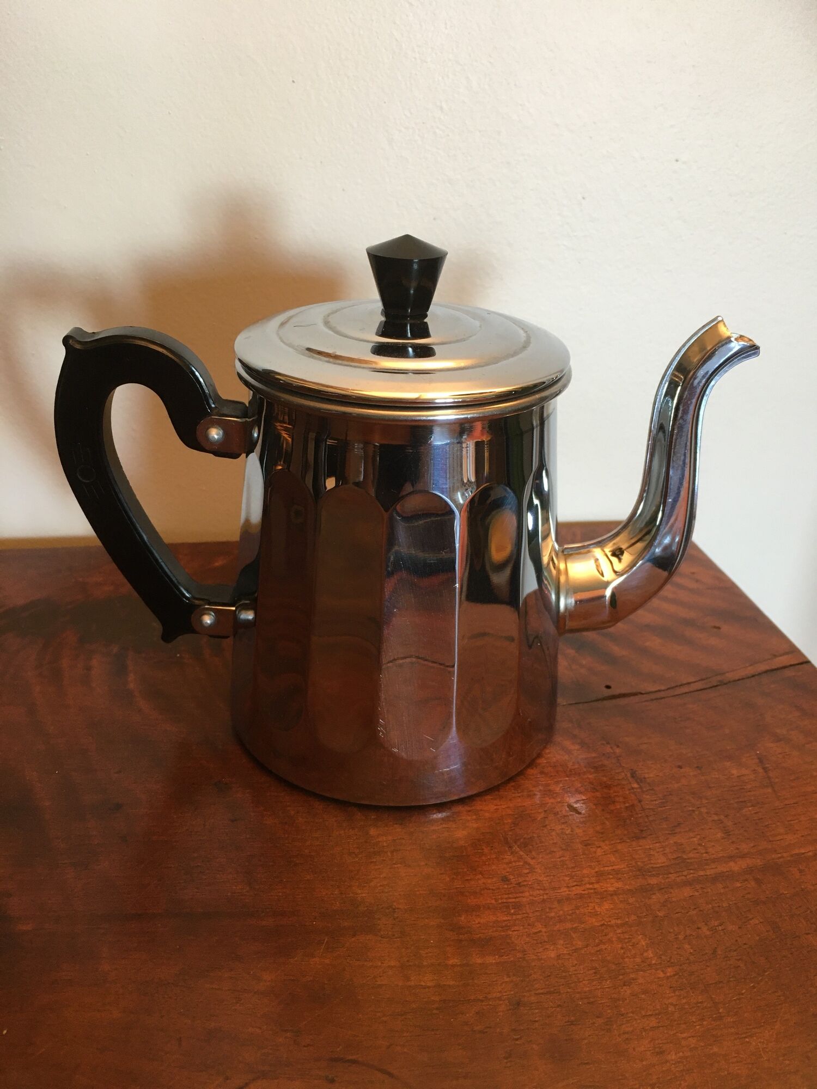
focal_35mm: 29
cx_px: 408
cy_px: 544
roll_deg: -2.0
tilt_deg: -27.9
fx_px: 913
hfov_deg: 48.2
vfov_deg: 61.7
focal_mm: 4.15
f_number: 2.2
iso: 125
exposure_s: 1/33
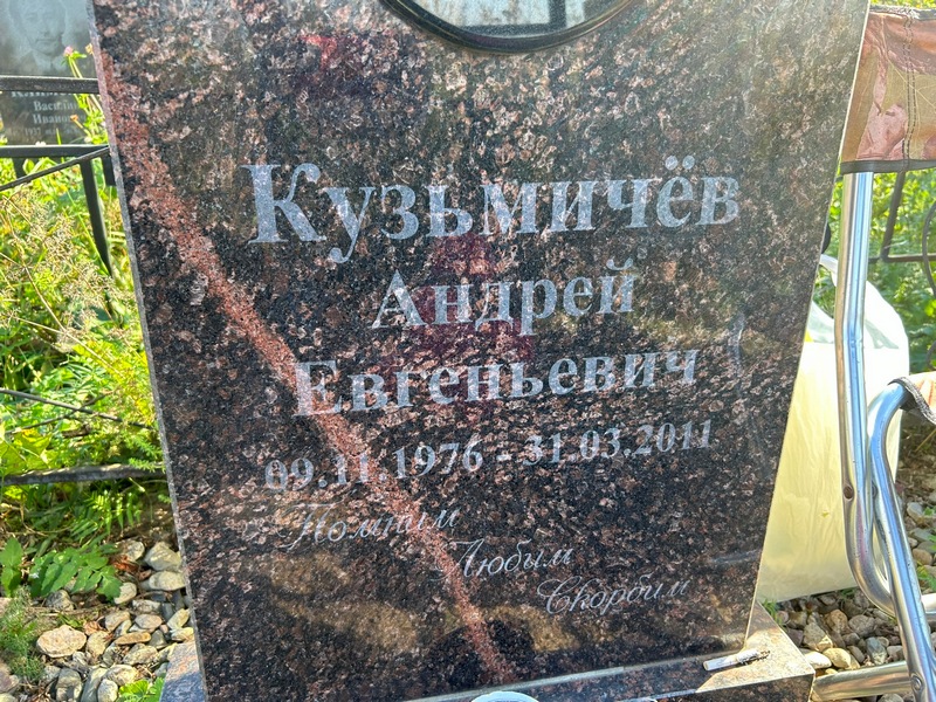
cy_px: 351
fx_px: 703
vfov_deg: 53.1
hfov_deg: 67.3
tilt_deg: -21.3
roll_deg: -0.4
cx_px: 468
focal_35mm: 26
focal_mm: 5.7
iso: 50
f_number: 1.5
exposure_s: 1/193
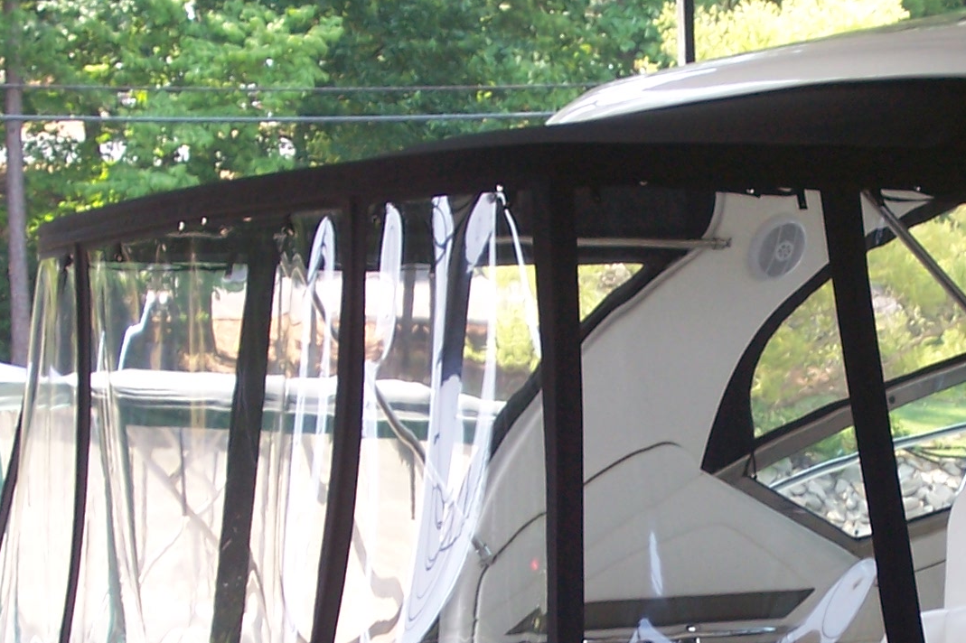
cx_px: 756
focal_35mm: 148
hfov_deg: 13.8
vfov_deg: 9.2
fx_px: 3970
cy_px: 613
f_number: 4
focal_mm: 10.8
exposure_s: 1/90
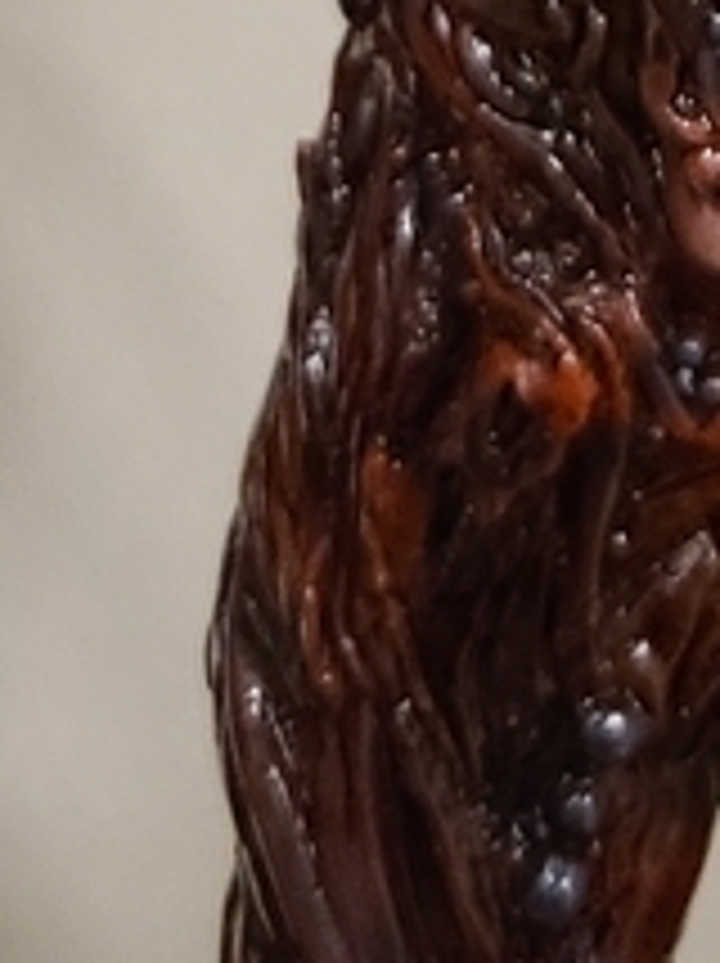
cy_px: -1521
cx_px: 999
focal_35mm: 146
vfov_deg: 10.9
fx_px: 4057
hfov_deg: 9.9
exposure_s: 1/33
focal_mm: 5.4
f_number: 1.8
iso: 640
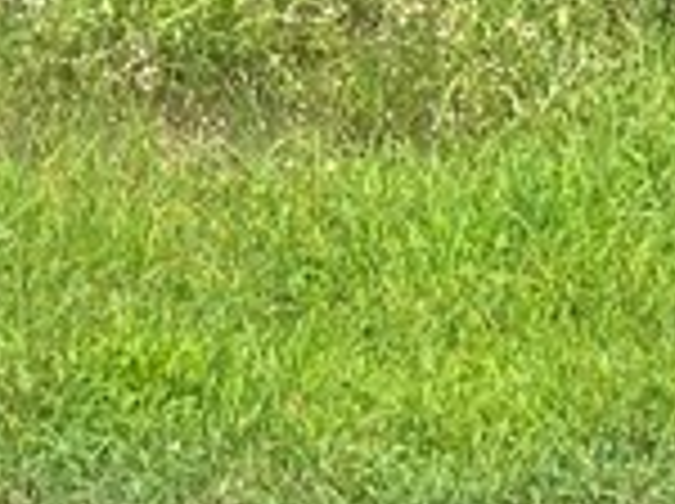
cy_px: -342
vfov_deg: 8.1
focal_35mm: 178
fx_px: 3465
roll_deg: -1.0
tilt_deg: -7.5
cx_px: 234
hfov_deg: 11.1
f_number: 1.8
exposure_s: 1/1565
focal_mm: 4.25
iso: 32
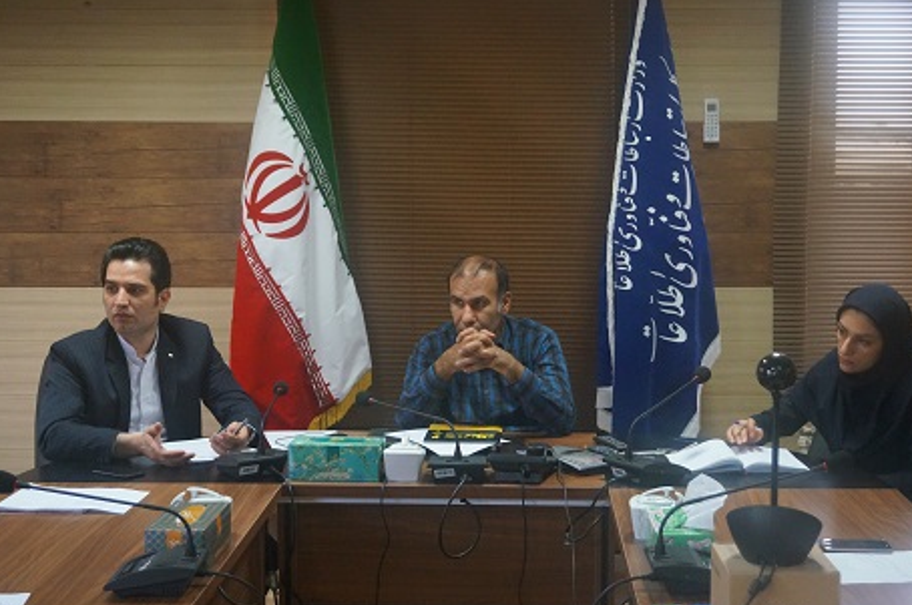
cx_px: 478
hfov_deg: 36.6
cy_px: 289
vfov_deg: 24.7
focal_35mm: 55
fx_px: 1380
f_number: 5
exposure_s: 1/125
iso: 3200
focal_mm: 33
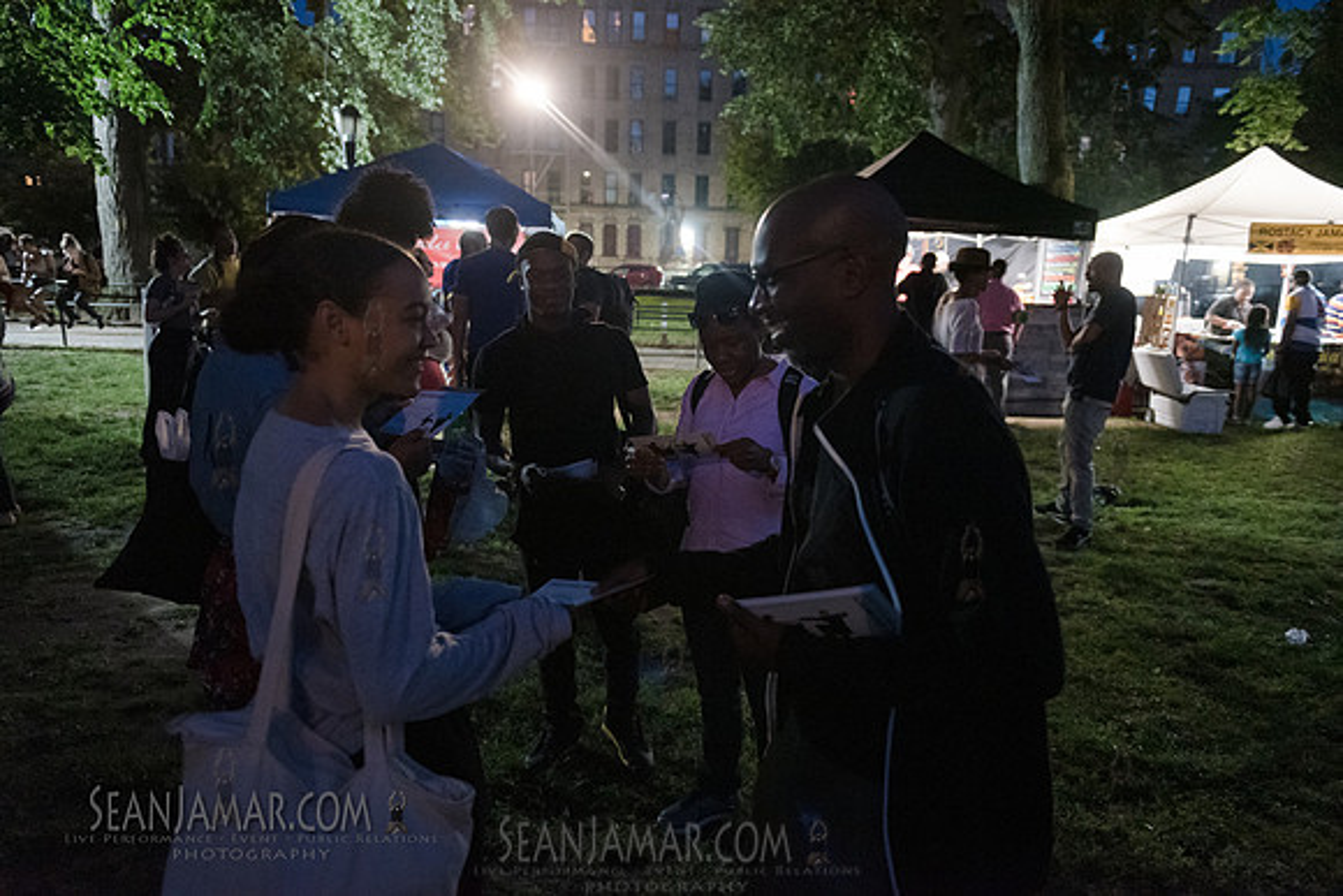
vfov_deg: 53.2
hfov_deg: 73.7
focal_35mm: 24
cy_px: 448
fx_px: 896
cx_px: 672
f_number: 2.8
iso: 5000
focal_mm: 24
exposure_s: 1/100
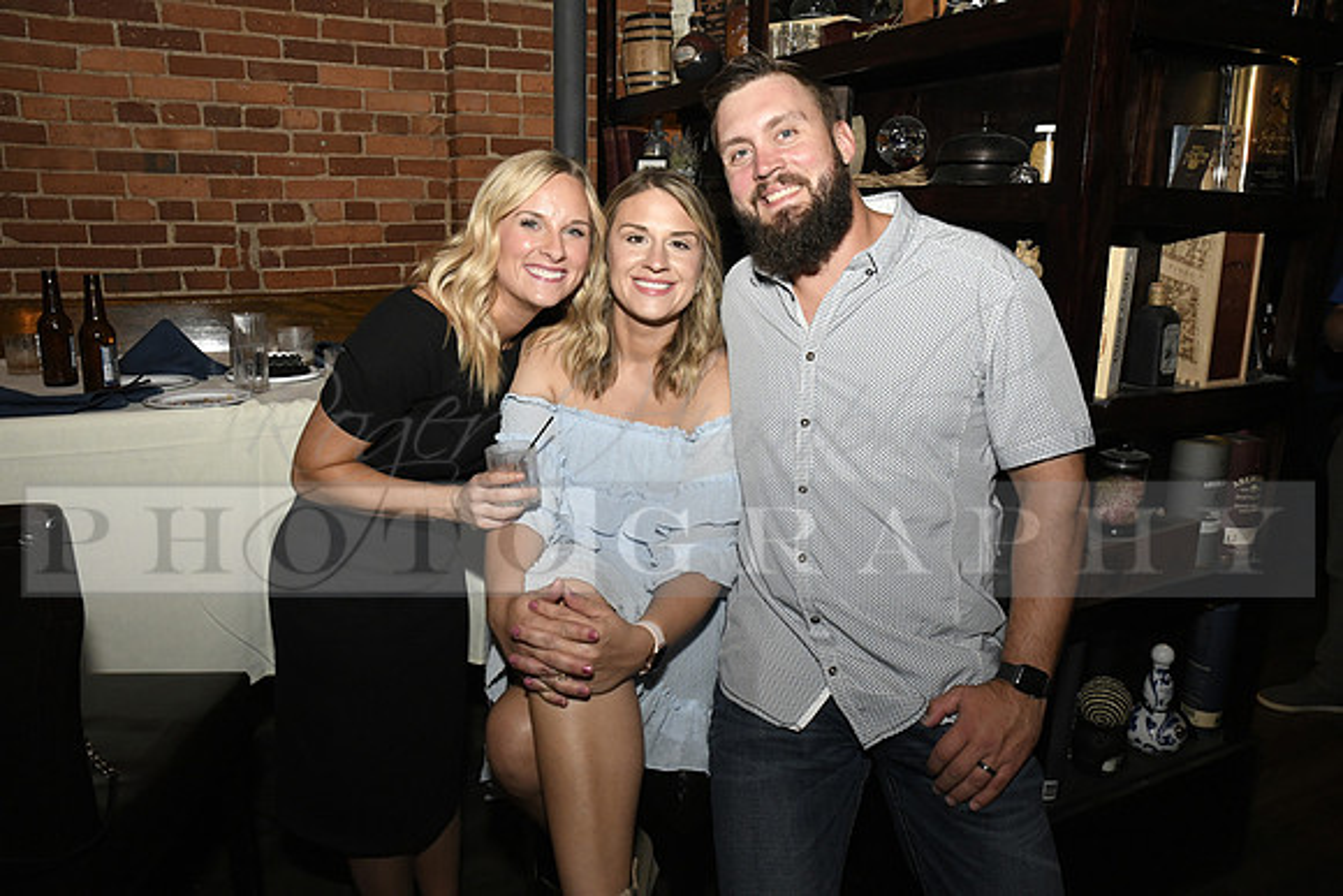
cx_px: 672
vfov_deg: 49.6
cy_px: 448
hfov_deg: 69.4
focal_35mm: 26
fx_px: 970
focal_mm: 26
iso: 6400
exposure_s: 1/60
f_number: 11
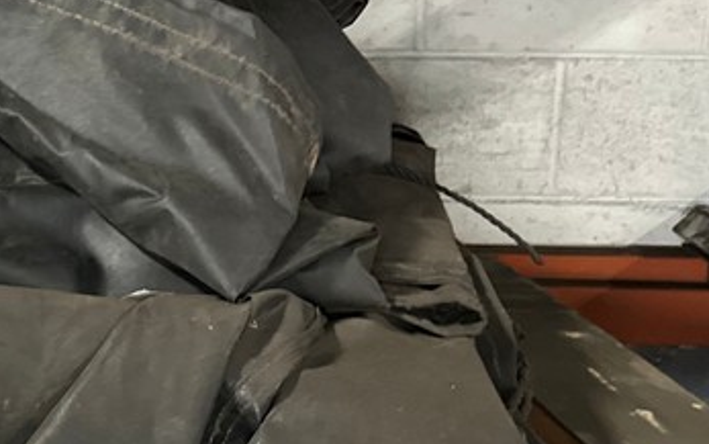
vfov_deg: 17.4
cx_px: -41
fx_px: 1449
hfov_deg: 25.7
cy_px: 184
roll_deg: +0.8
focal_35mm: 75
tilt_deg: -9.4
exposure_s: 1/40
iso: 1000
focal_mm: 6.86
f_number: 1.78
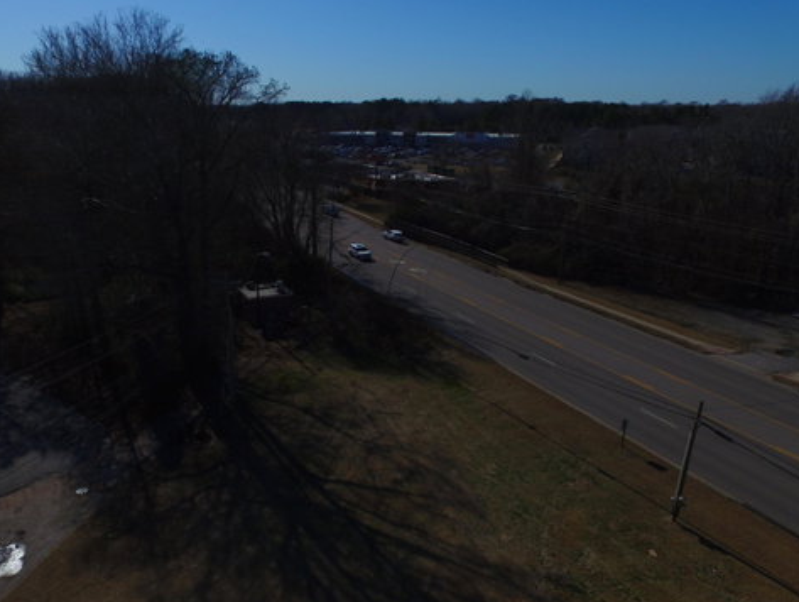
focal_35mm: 27
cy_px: 281
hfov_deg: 64.6
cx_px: 318
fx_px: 624
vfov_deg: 51.4
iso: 100
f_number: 2.8
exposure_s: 1/4098
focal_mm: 3.61
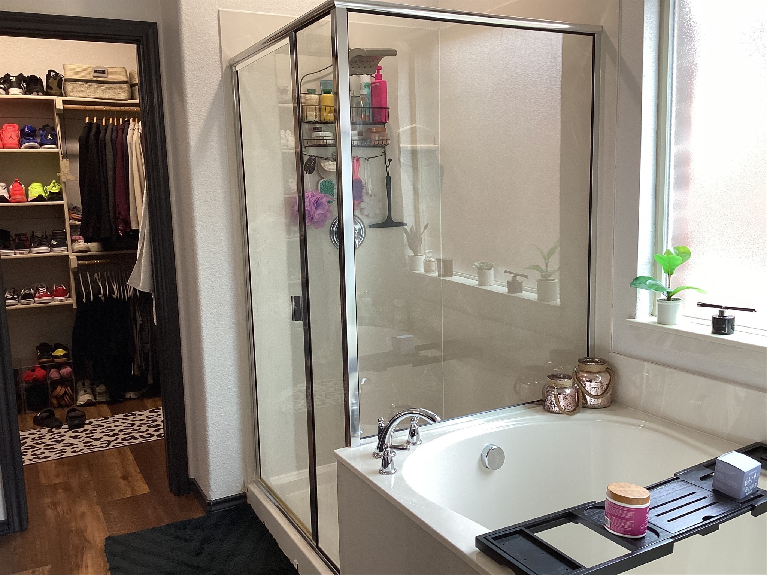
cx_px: 384
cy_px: 288
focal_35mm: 31
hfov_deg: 58.4
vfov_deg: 45.4
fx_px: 687
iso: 64
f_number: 2.4
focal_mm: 3.3
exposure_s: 1/60
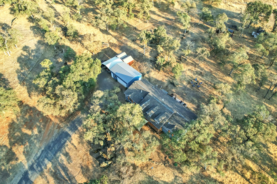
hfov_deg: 78.6
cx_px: 138
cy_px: 92
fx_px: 169
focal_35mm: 22
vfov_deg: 57.2
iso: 100
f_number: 2.8
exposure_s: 1/320
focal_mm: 8.38
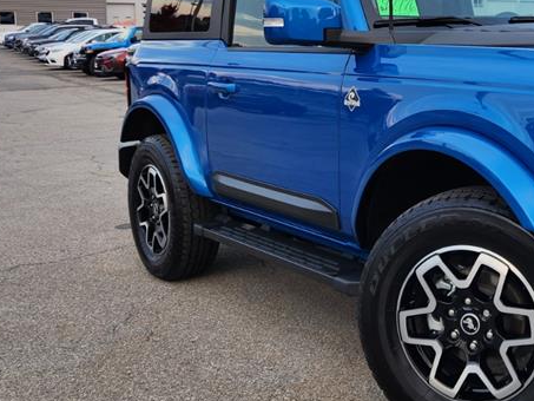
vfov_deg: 27.6
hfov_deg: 34.5
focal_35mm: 52
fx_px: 802
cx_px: 492
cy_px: 94
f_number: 1.8
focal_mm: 5.4
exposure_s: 1/180
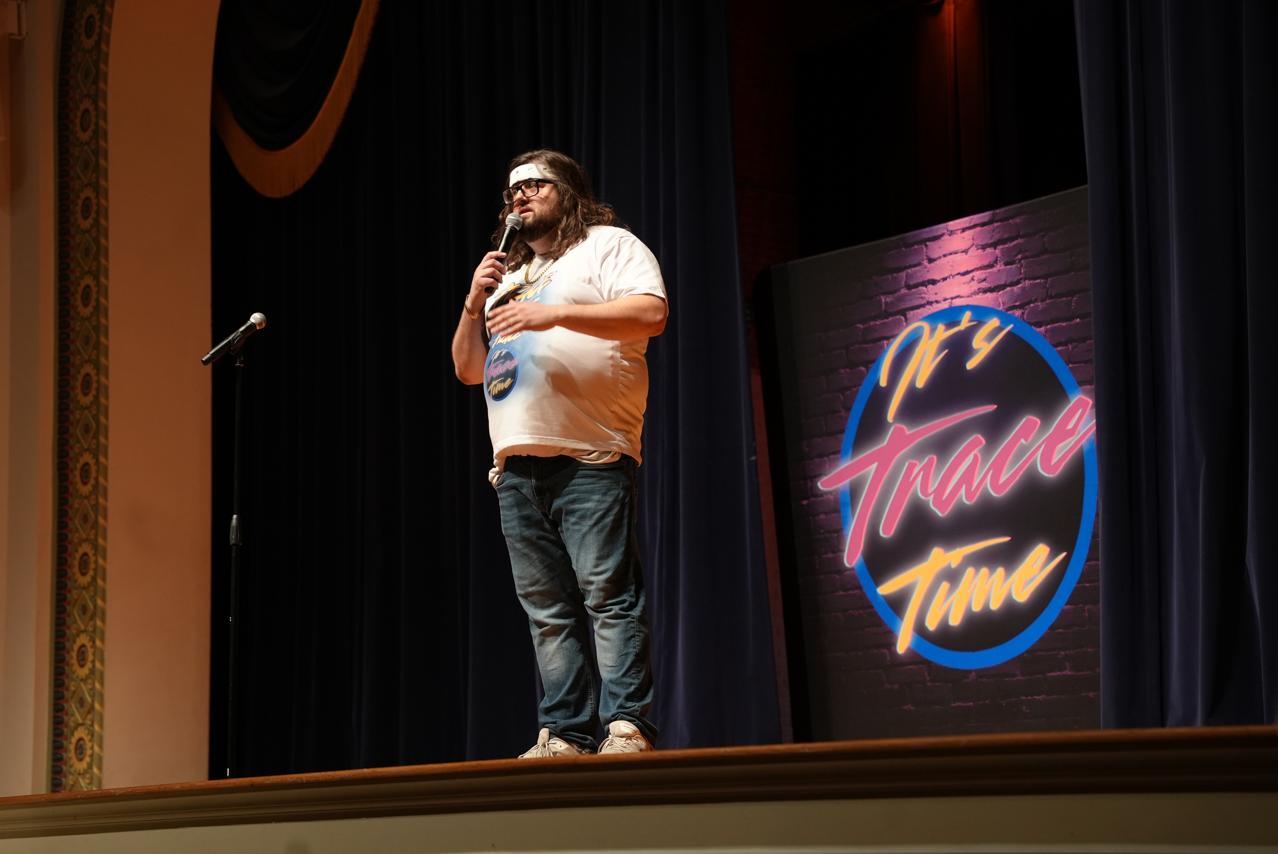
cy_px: 427
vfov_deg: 19.5
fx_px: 2486
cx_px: 639
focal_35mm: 70
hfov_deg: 28.8
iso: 2500
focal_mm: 70
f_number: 4
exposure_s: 1/160
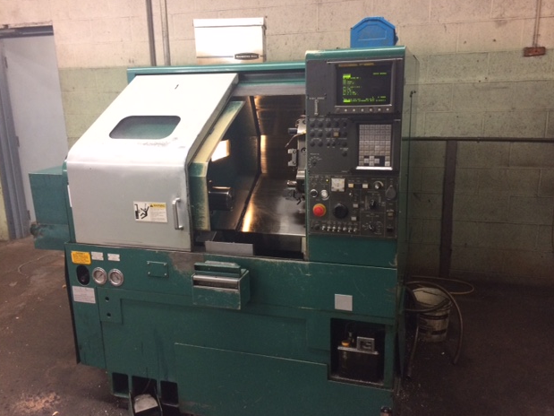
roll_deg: +1.9
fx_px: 480
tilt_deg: -14.1
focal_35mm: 30
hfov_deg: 60.0
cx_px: 284
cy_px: 209
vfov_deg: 46.8
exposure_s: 1/30
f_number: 2.2
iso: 160
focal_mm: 4.15
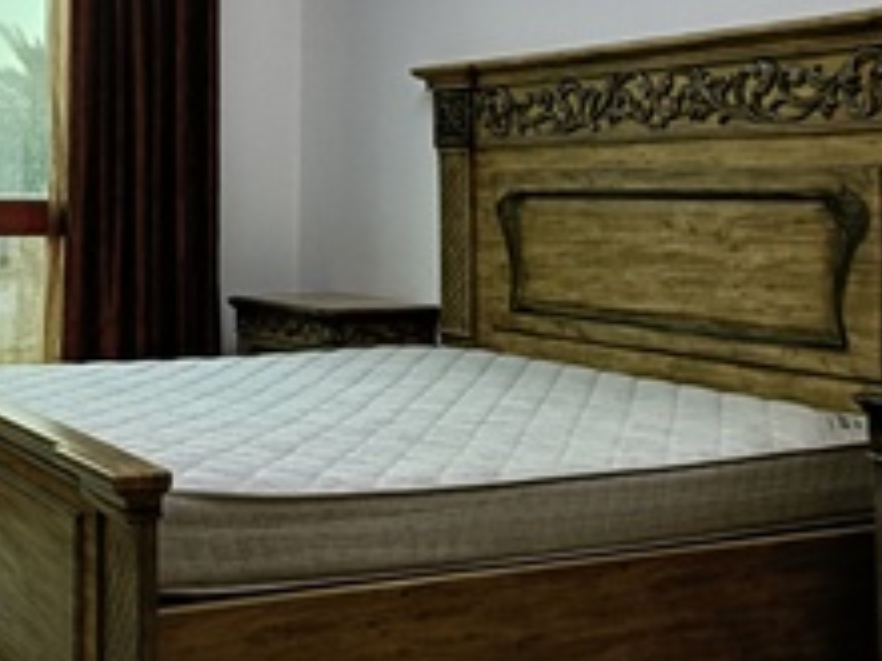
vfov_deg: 27.7
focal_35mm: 52
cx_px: 90
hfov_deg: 34.8
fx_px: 1325
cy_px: 170
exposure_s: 1/50
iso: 1097
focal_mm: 4.7
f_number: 1.7
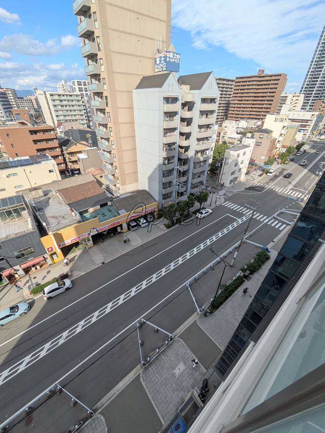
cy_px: 216
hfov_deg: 85.7
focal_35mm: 14
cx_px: 162
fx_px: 175
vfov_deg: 102.1
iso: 49
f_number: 2.2
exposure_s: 1/1300
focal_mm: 1.83
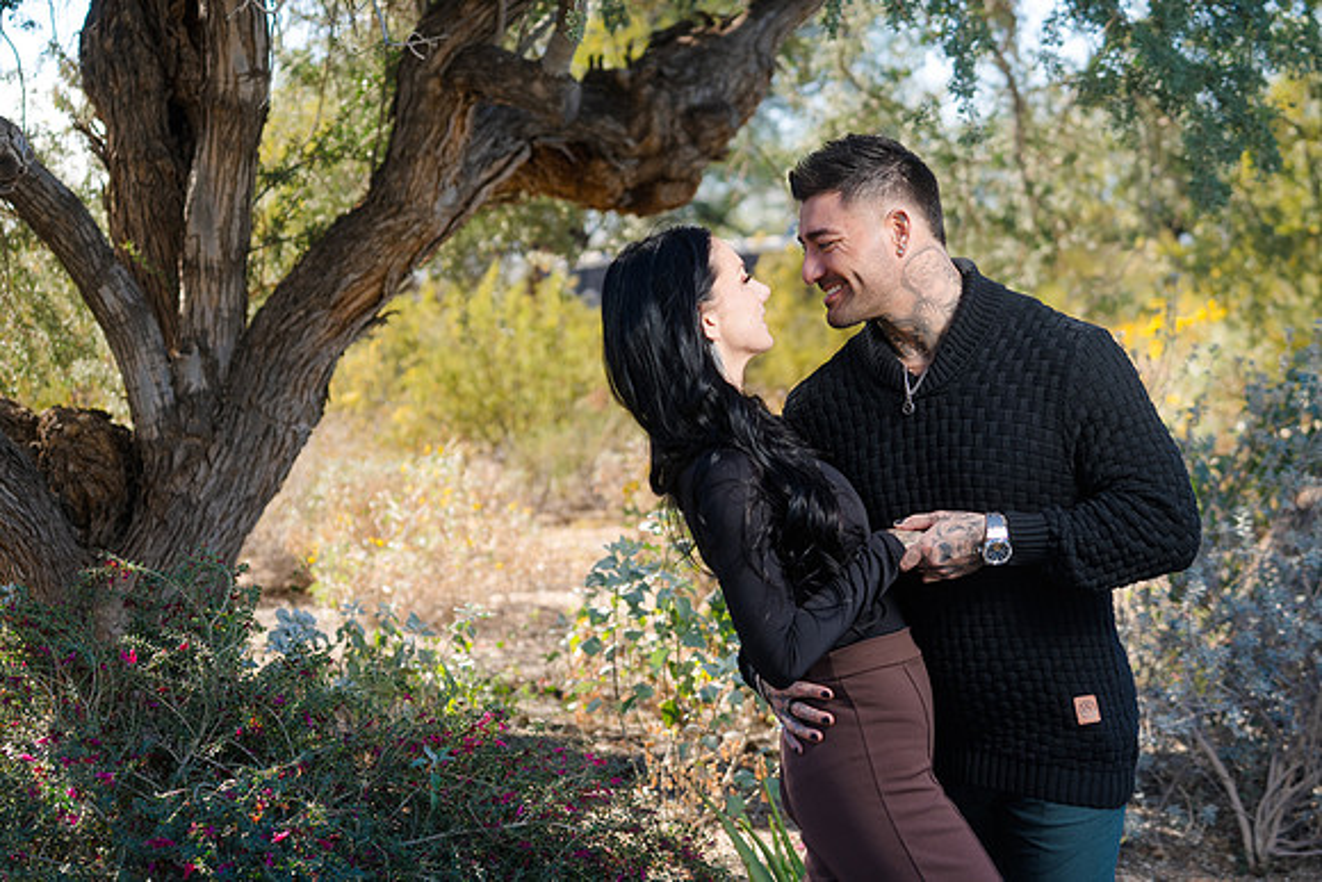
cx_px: 661
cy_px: 441
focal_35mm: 77
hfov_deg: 26.3
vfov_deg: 17.7
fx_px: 2828
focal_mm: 77
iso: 100
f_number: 4.5
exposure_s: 1/250
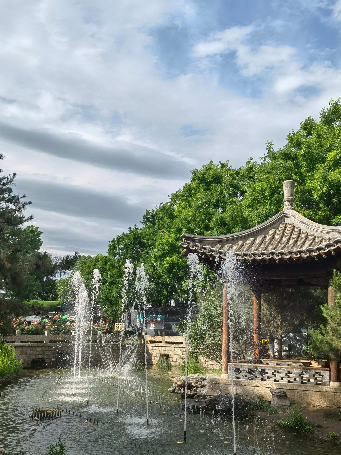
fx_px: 433
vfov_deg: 55.3
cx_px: 170
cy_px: 228
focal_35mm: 33
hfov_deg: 43.0
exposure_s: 1/2500
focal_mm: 5.54
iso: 50
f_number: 1.8
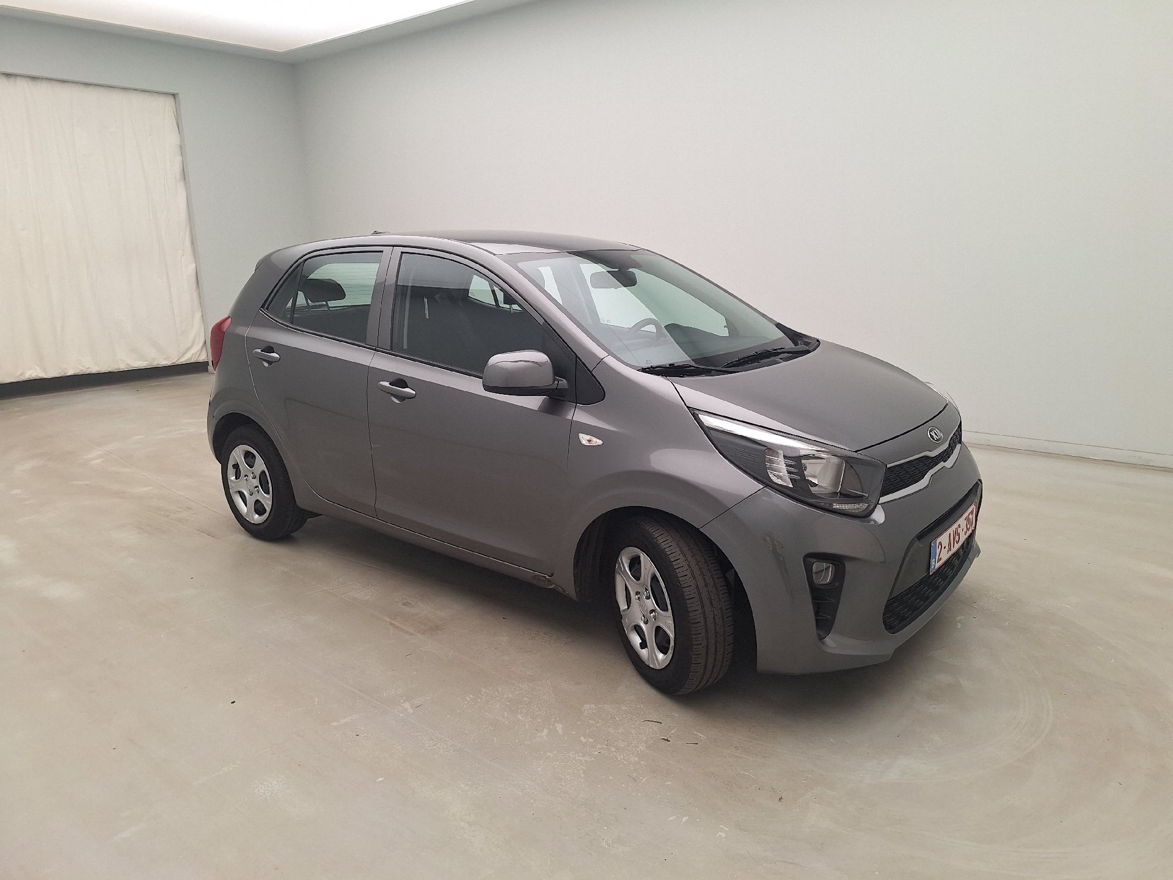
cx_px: 586
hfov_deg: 73.9
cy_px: 440
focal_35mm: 23
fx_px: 779
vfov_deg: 58.9
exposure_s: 1/100
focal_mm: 5.54
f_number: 1.8
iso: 40
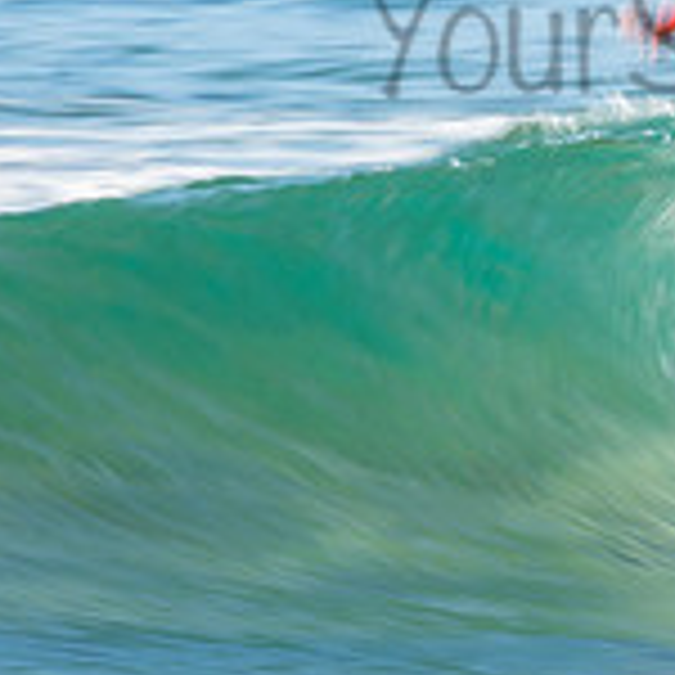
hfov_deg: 0.9
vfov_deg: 0.9
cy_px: -11
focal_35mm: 1968
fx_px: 43417
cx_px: 828
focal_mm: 400
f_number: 18
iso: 100
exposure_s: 1/30
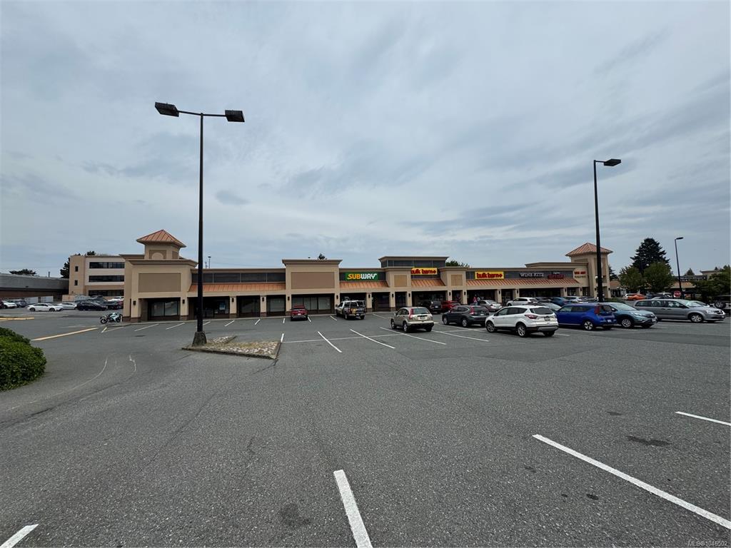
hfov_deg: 102.1
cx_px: 366
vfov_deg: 85.7
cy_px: 274
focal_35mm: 14
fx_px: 296
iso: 50
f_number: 2.2
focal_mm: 2.22
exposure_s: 1/3247
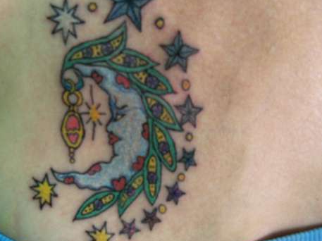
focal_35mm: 46
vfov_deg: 31.5
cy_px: 123
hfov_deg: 40.9
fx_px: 428
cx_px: 116
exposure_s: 1/40
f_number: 3.5
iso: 400
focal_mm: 6.2
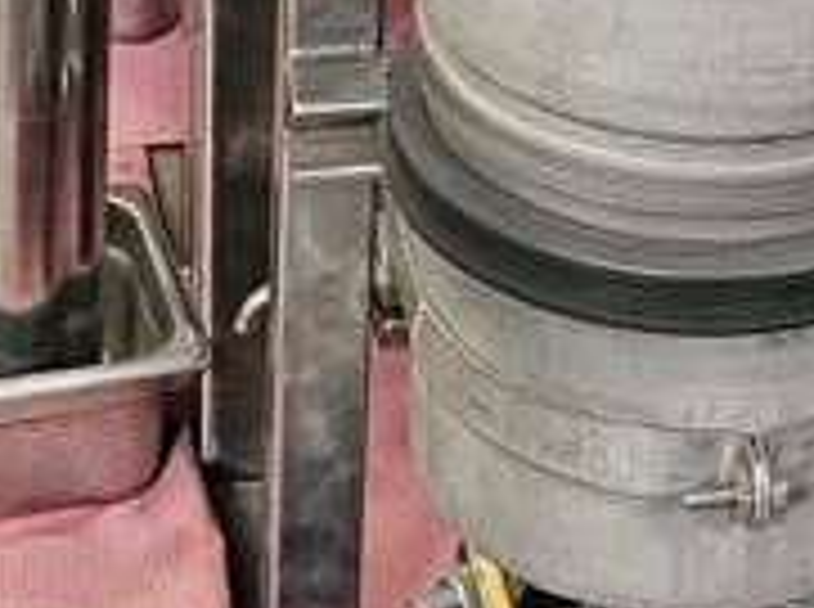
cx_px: 823
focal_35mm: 163
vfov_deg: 8.9
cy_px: -275
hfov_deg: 12.0
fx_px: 3825
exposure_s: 1/120
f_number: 1.7
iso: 800
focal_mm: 6.3
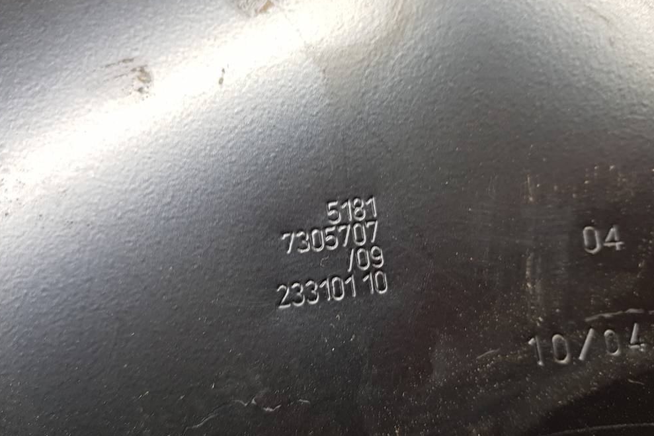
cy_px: 236
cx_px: 330
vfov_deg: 46.3
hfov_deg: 65.5
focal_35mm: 28
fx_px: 509
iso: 80
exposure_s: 1/50
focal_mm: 4.2
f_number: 1.7
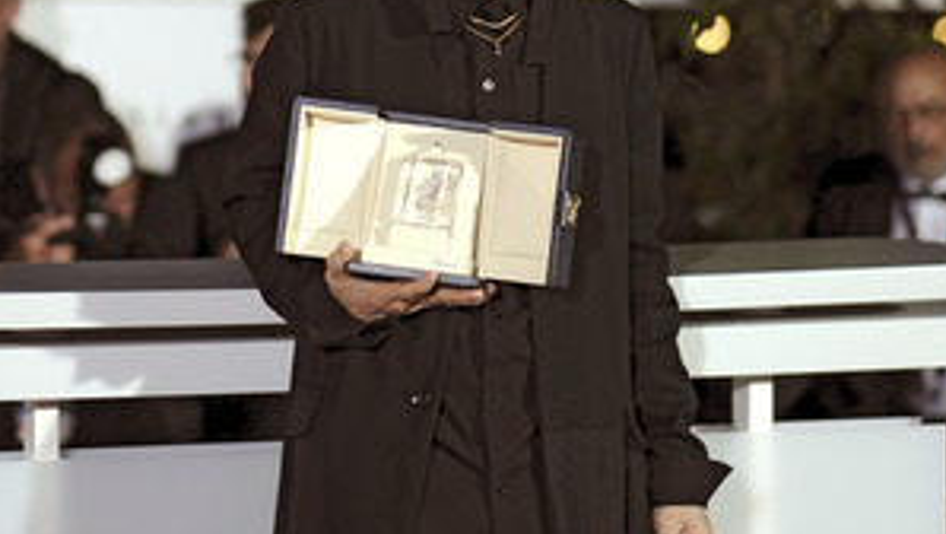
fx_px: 3338
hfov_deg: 16.1
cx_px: 532
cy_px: 130
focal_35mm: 133
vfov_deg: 9.1
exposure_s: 1/250
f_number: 1.2
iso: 500
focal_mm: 56
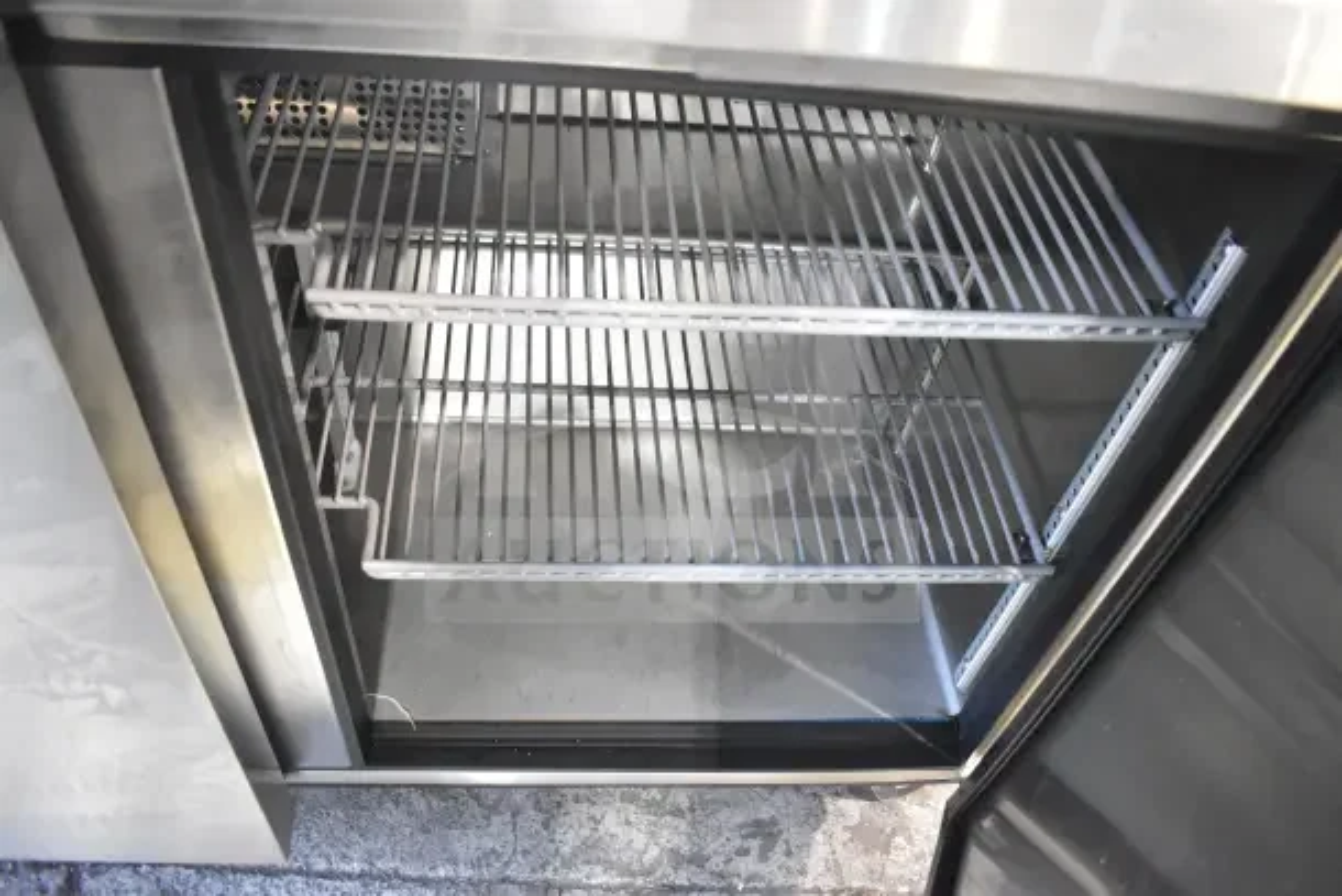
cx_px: 671
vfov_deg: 48.0
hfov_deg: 67.4
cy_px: 448
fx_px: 1007
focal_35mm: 27
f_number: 4
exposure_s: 1/60
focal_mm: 18
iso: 6400
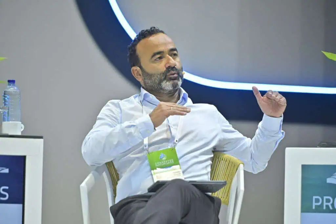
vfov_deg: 6.9
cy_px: 112
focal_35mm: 200
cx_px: 168
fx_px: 1866
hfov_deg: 10.3
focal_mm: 200
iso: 320
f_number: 2.8
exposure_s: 1/250
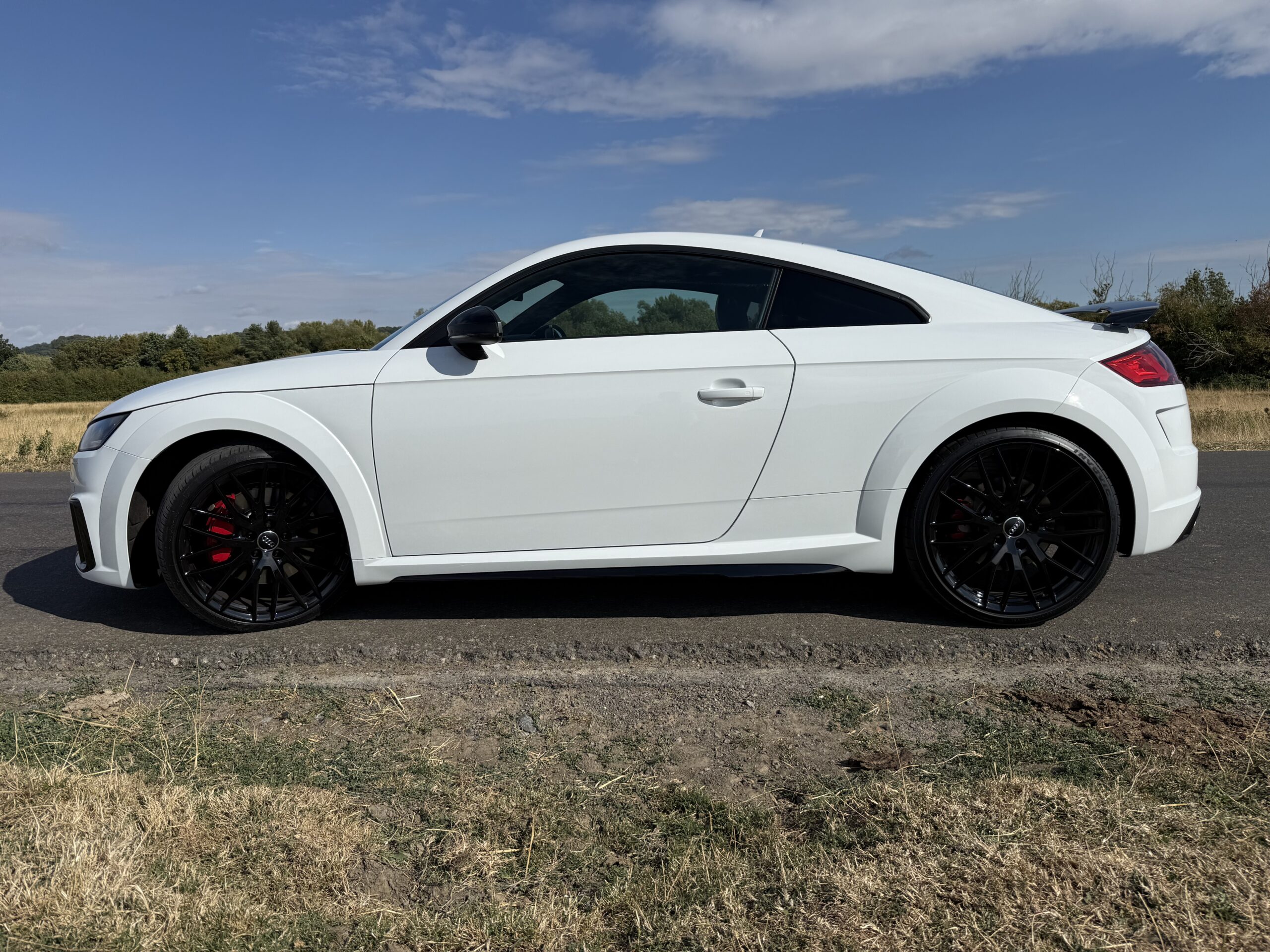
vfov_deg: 56.8
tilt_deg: -6.1
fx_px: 881
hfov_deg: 71.6
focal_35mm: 24
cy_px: 476
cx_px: 635
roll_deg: +2.6
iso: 80
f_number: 1.78
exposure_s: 1/10309
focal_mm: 6.76
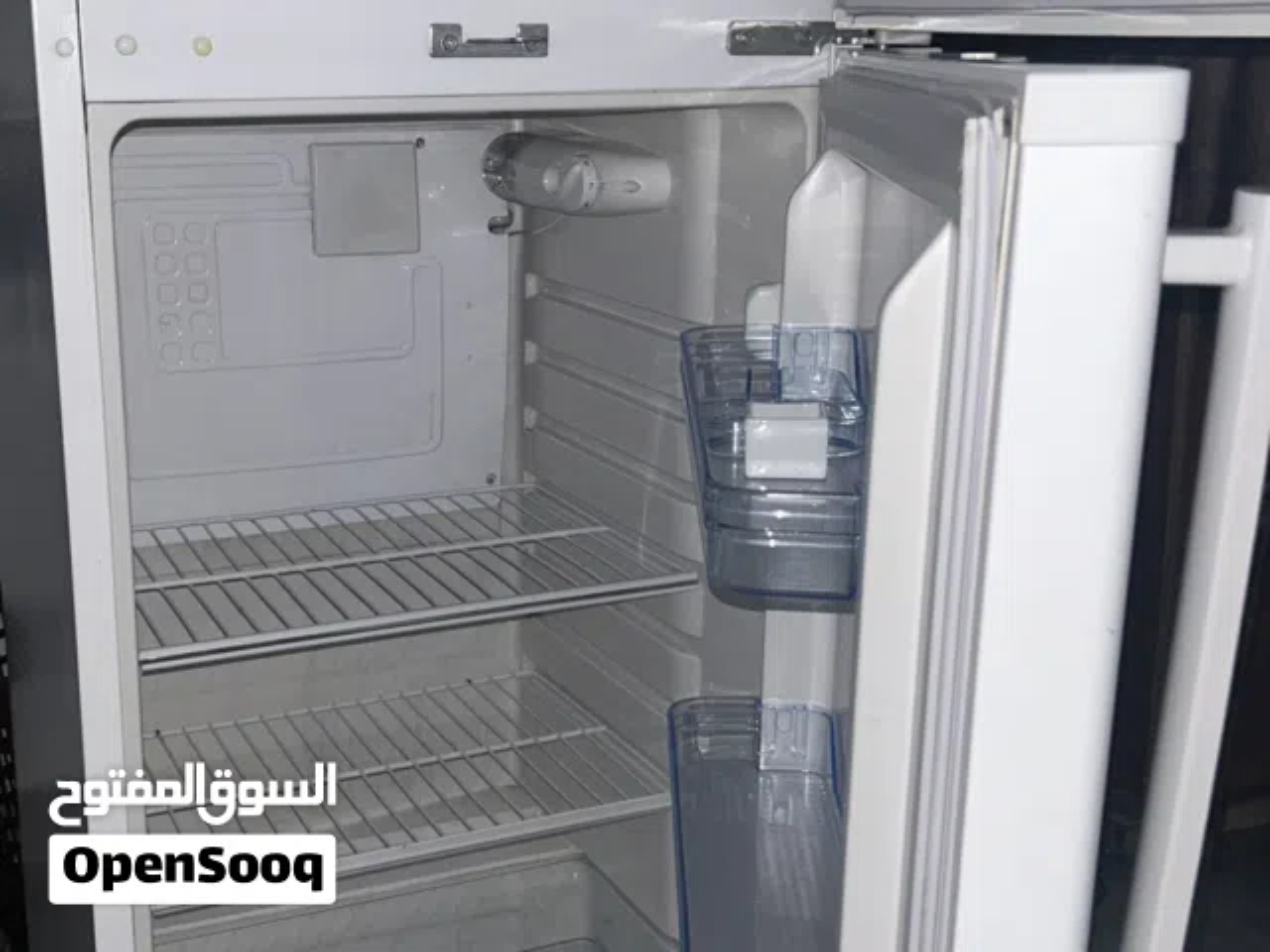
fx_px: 954
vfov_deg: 53.1
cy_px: 476
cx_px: 635
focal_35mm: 26
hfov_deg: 67.3
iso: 64
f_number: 1.5
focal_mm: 5.7
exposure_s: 1/4
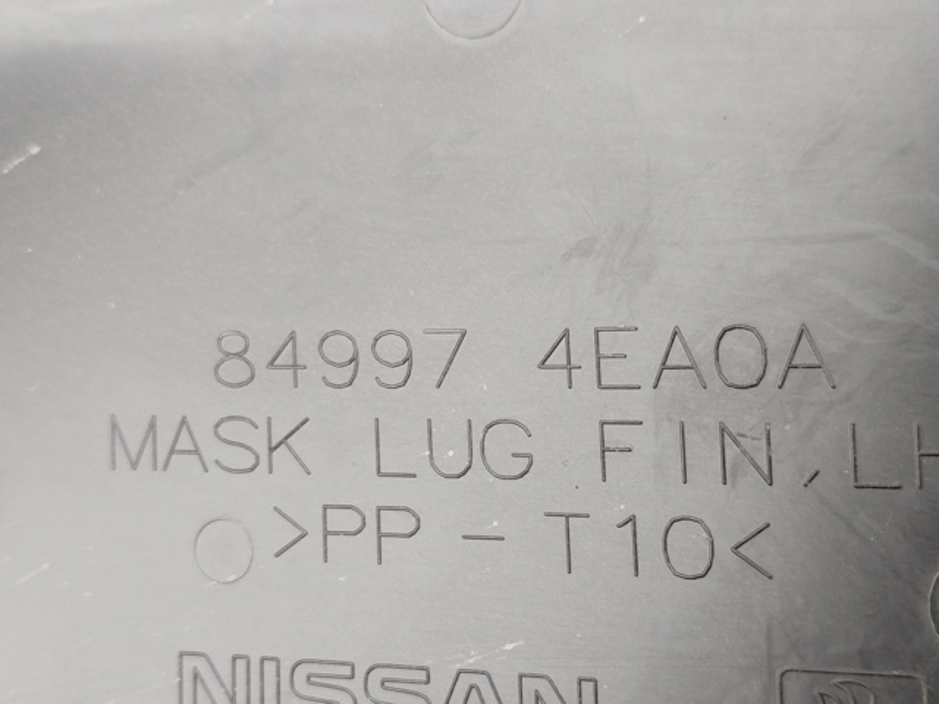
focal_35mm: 48
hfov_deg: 39.7
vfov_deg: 30.3
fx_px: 1302
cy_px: 352
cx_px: 470
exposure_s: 1/50
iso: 200
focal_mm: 5.31
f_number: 1.7
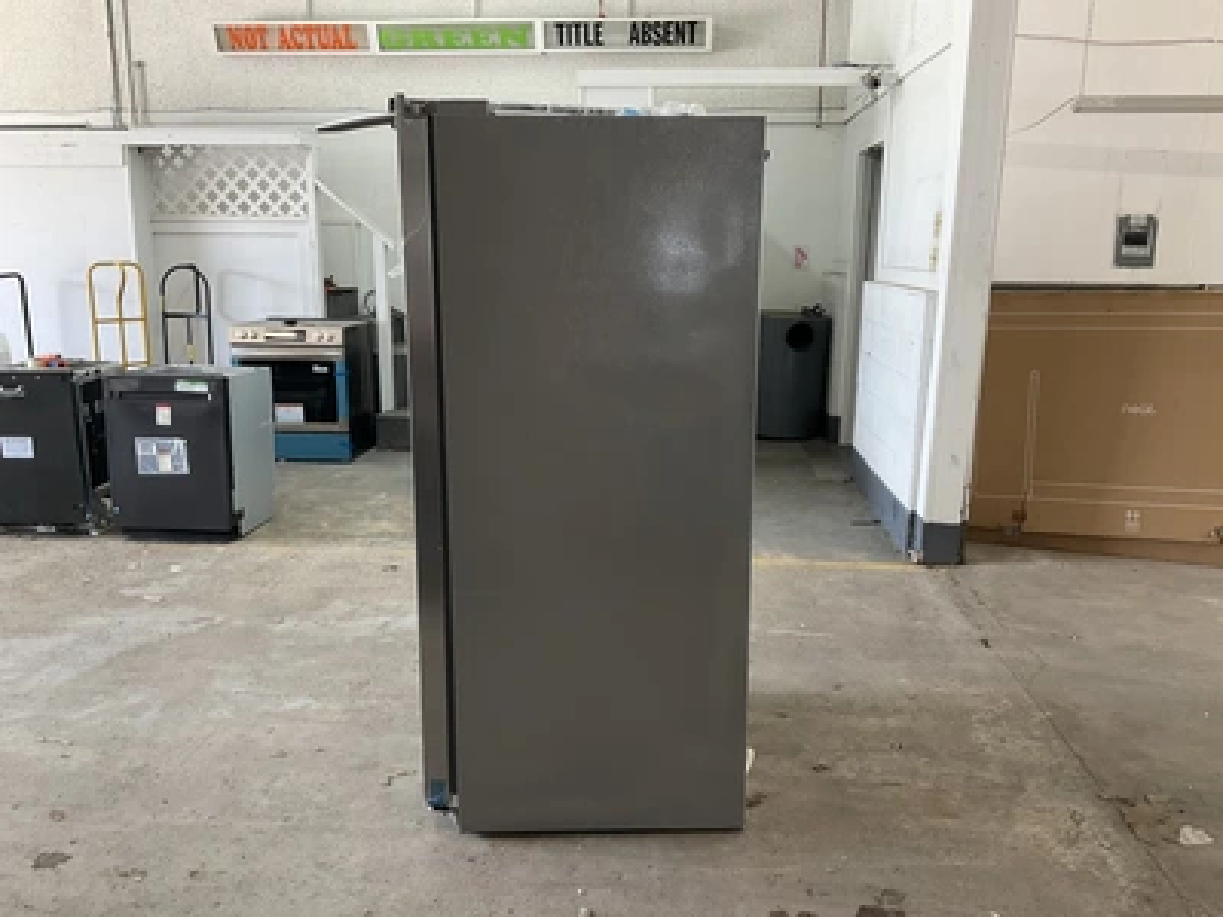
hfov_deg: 61.7
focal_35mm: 29
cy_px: 458
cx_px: 612
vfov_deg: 48.2
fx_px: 1025
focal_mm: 3
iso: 64
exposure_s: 1/60
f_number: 1.8
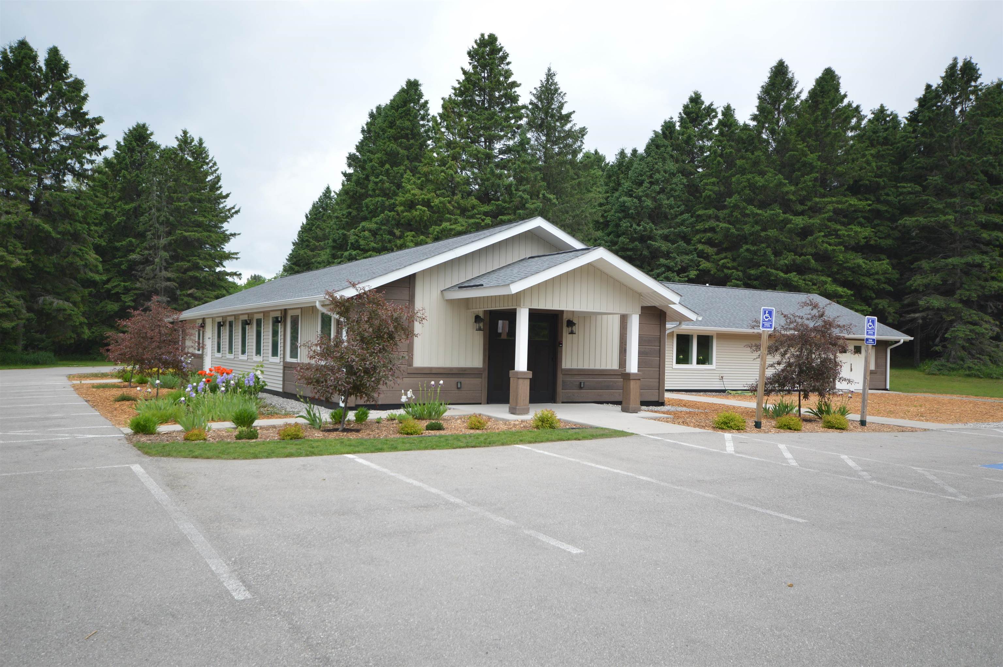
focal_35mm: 30
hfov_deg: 62.0
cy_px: 334
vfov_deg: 43.5
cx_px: 502
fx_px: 835
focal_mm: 20
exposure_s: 1/160
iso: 100
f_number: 6.3
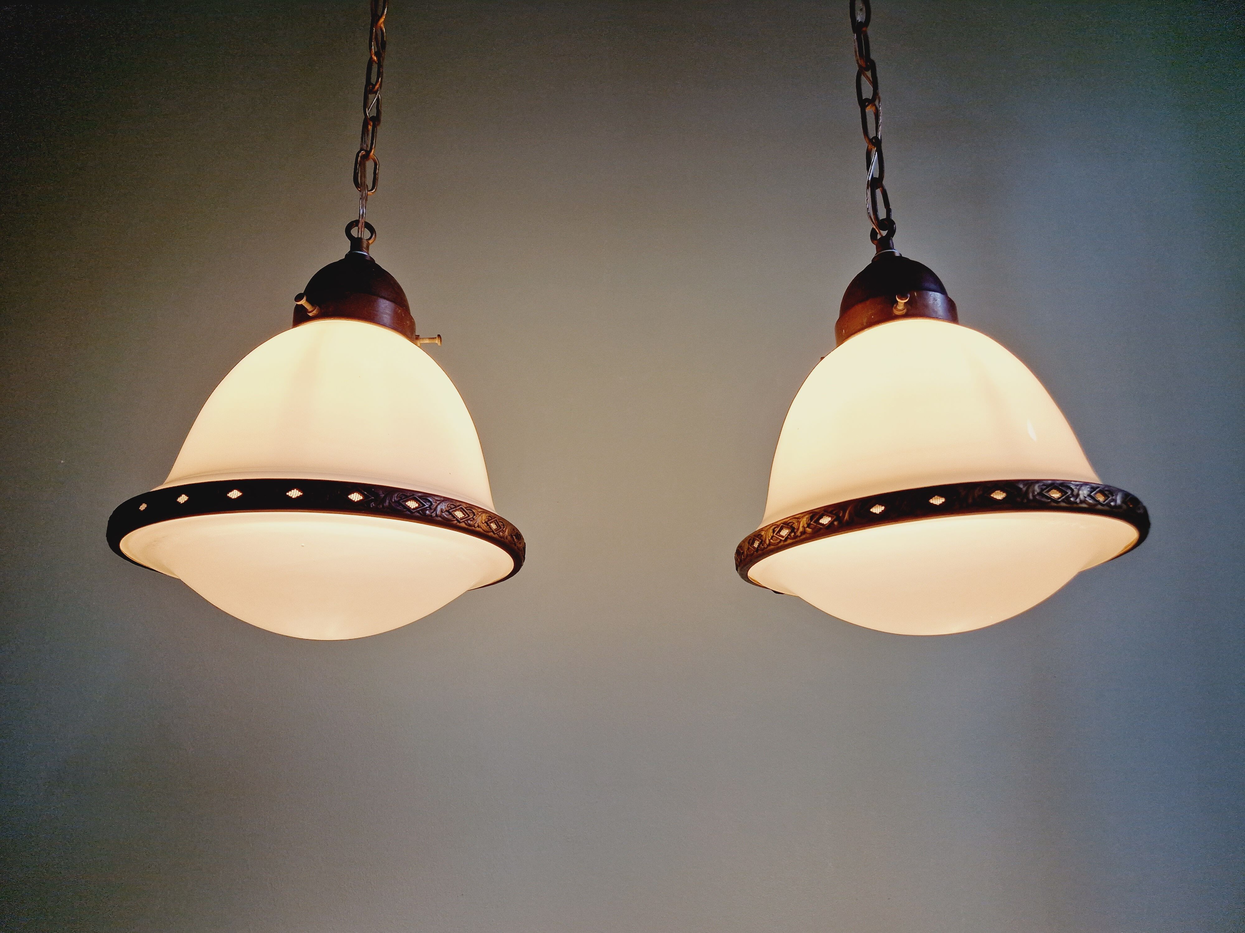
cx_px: 622
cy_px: 466
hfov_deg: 73.9
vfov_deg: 58.9
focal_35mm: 23
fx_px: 827
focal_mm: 5.4
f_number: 1.8
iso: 50
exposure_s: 1/100
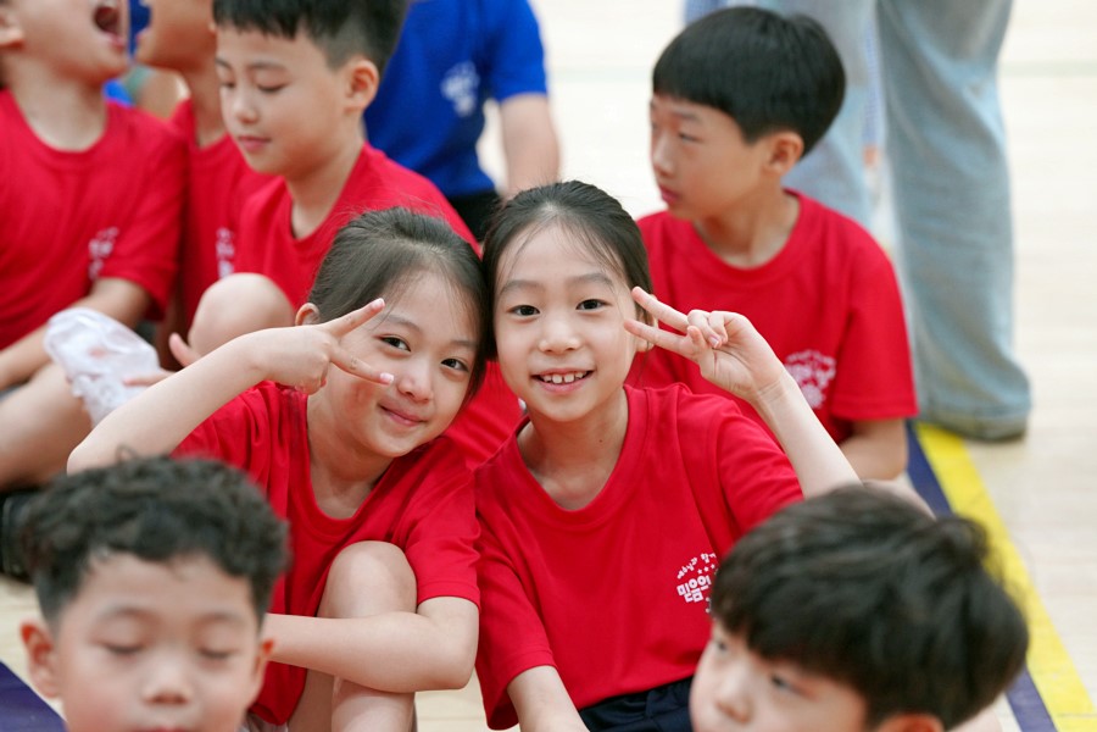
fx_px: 4540
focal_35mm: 149
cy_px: 366
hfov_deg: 13.8
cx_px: 548
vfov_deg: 9.2
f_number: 4
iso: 2500
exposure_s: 1/160
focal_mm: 149
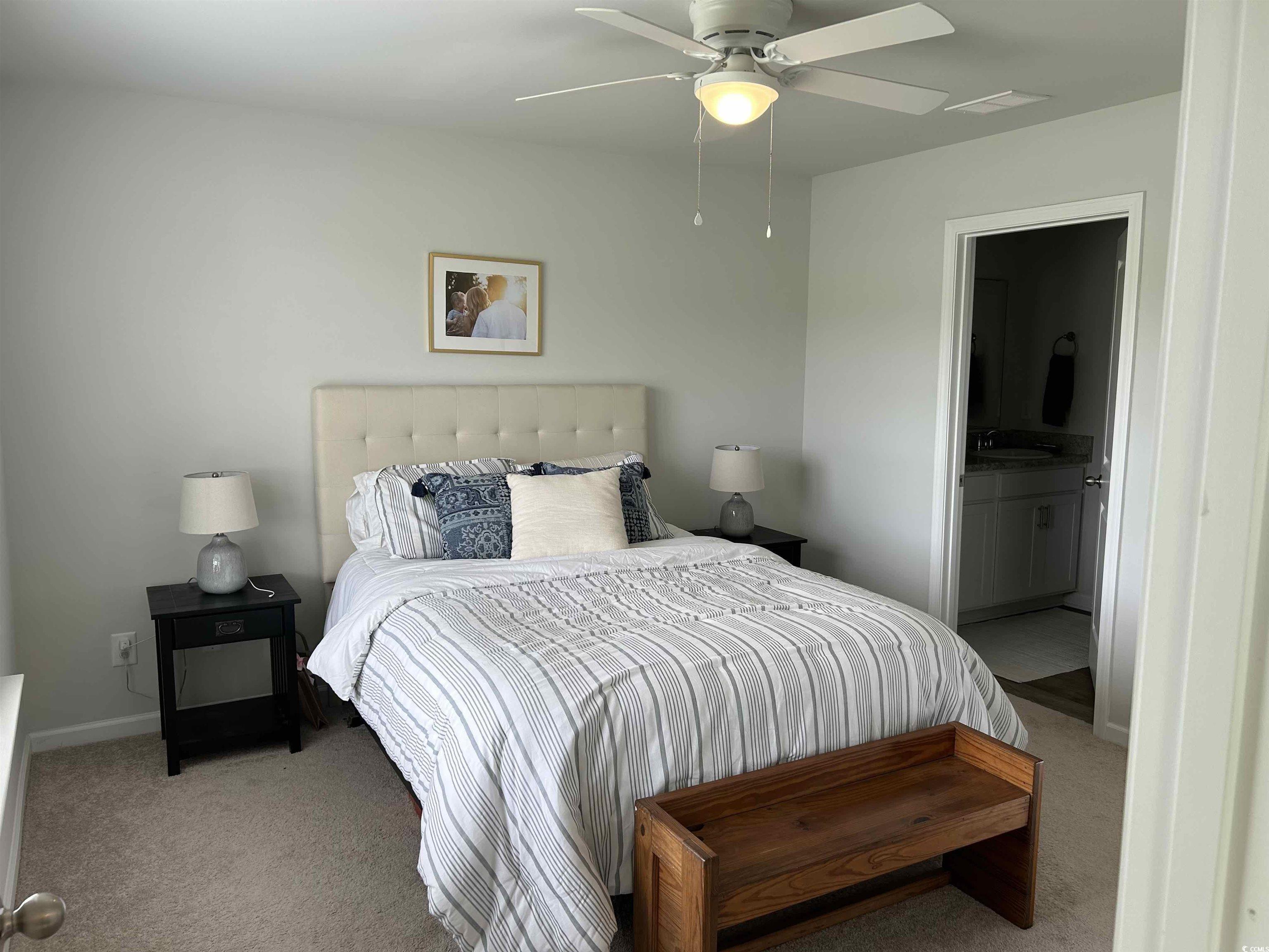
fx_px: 953
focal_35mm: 26
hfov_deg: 67.3
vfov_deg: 53.1
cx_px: 634
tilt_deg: -7.5
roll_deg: -0.4
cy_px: 476
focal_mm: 5.7
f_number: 1.5
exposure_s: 1/120
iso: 32
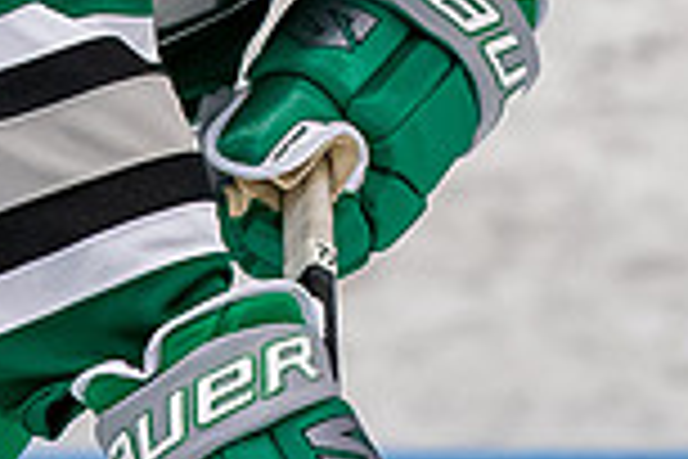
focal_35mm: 1670
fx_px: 31913
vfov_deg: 0.8
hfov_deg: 1.2
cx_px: 540
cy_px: -578
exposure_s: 1/800
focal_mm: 200
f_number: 2.8
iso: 1600
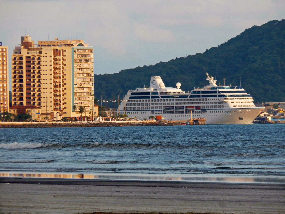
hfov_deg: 4.0
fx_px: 4100
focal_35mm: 498
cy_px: 107
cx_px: 142
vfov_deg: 3.0
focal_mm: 88.6
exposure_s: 1/320
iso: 125
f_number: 5.8
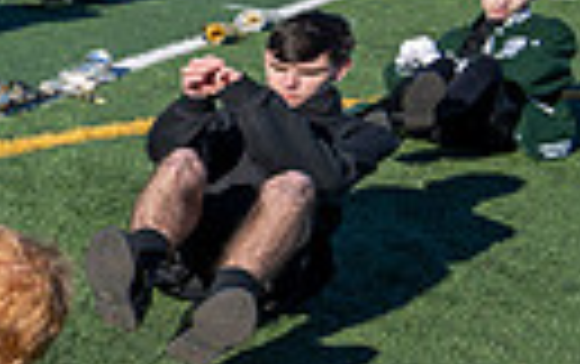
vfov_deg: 20.4
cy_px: 160
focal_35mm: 64
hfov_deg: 18.4
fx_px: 1013
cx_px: -616
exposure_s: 1/2000
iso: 160
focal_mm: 14
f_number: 4
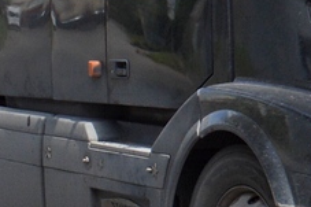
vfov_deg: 5.3
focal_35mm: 254
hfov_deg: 8.1
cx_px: 252
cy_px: -122
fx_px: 2193
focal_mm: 32
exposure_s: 1/1600
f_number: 6.3
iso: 400
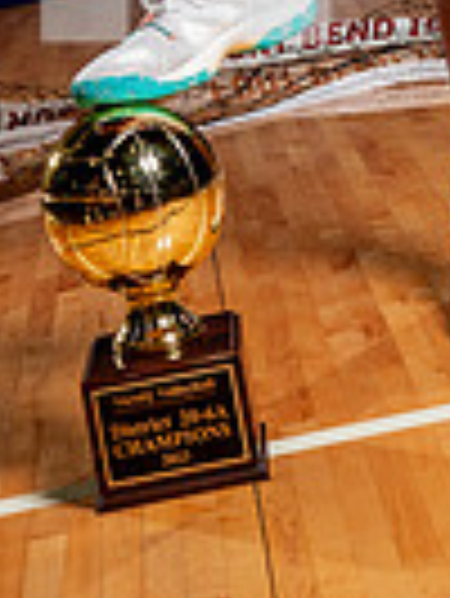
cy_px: -409
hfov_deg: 10.6
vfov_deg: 13.0
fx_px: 2423
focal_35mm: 140
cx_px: 202
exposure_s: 1/250
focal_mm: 43
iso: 200
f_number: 5.6
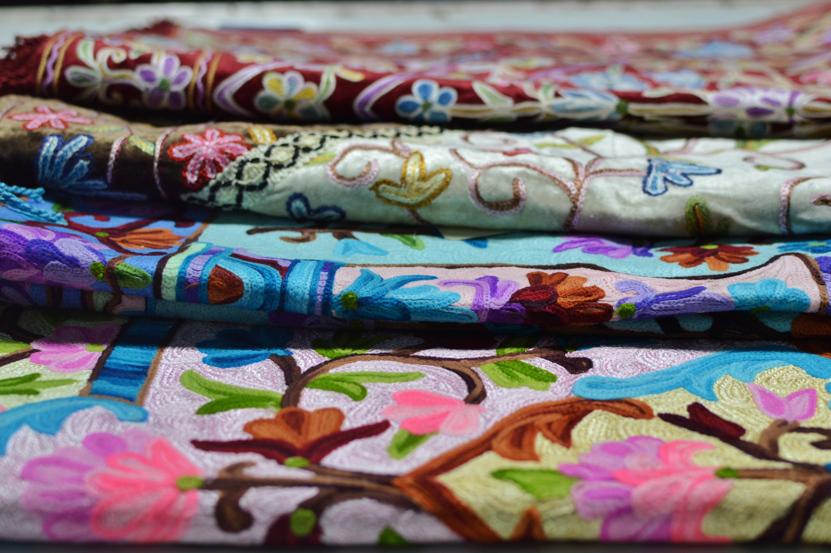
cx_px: 416
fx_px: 1211
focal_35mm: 52
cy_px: 276
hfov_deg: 37.9
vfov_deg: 25.7
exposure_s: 1/60
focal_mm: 35
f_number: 3.5
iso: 200
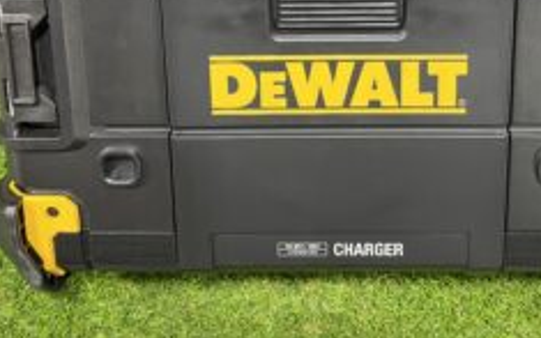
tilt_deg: -64.2
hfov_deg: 42.2
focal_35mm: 47
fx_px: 693
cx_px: 348
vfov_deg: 26.0
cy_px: -2
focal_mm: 4.2
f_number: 1.6
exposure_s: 1/50
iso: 400
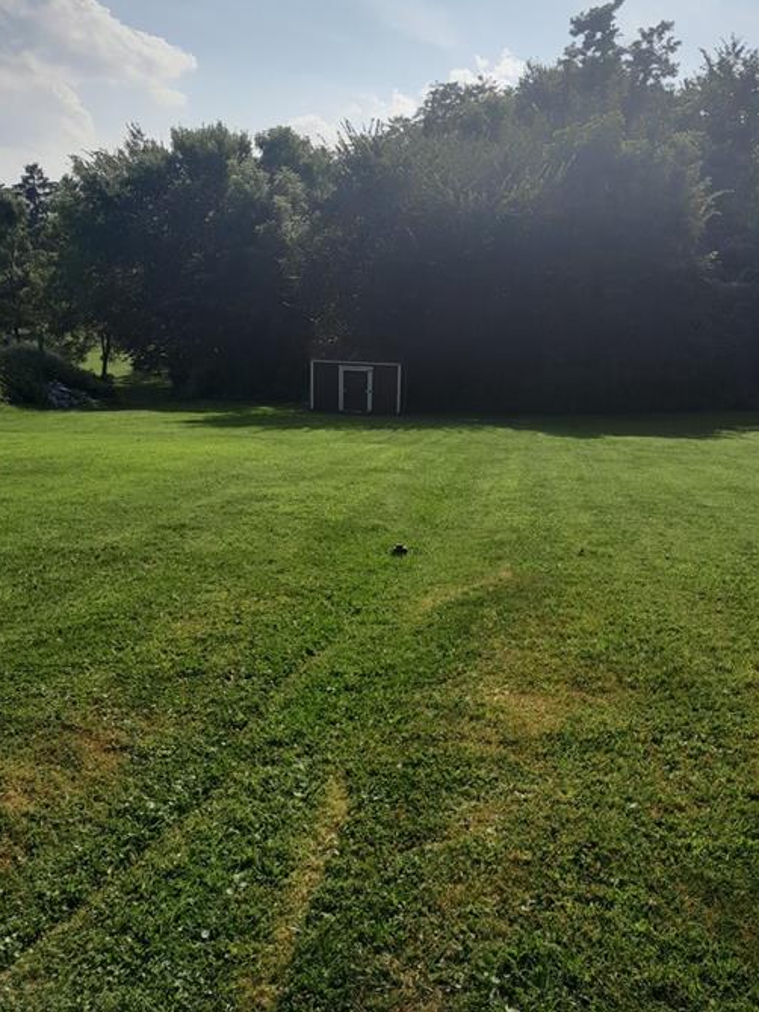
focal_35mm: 31
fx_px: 906
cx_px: 398
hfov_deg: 45.4
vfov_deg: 58.3
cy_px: 504
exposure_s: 1/487
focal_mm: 4
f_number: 1.8
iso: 40
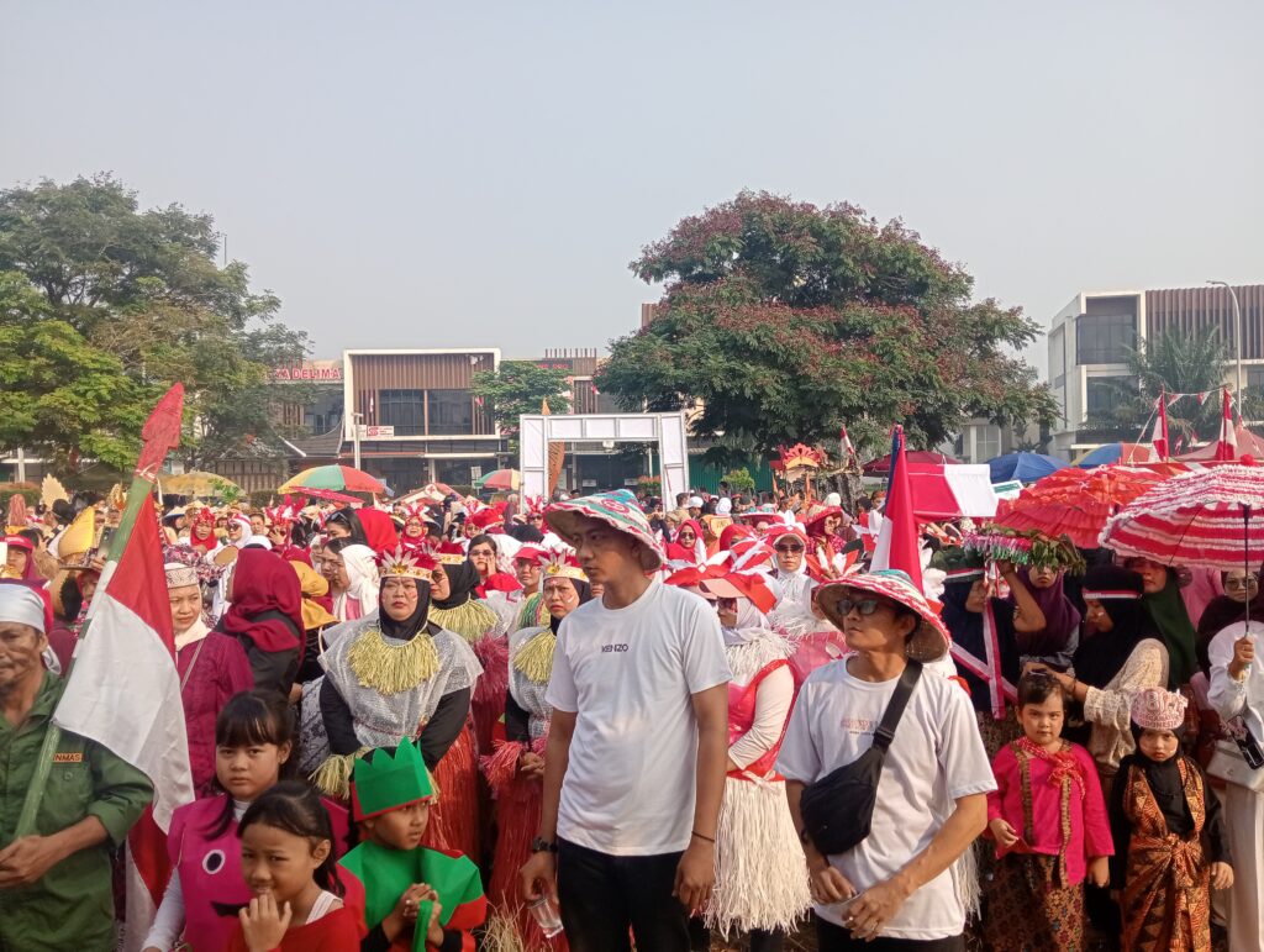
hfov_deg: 63.4
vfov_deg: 49.9
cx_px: 632
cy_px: 476
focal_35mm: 28
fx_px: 1024
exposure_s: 1/654
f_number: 1.8
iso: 100
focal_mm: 3.98
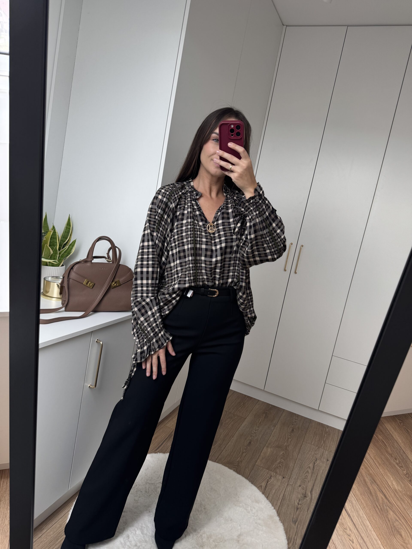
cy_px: 274
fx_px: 381
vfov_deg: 71.6
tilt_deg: -30.1
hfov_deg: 56.8
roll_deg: -9.8
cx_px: 206
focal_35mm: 24
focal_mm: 6.76
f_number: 1.78
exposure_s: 1/121
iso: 100
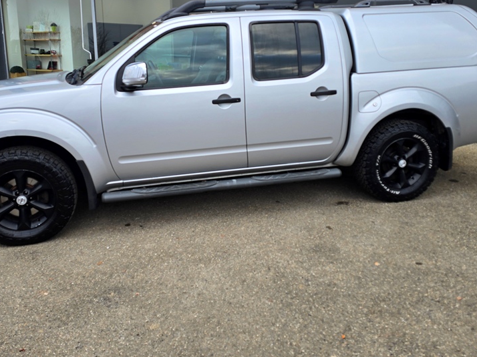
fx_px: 455
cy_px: 142
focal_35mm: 33
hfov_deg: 55.2
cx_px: 206
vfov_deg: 42.7
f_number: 1.7
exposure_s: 1/180
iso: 32
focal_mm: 6.3
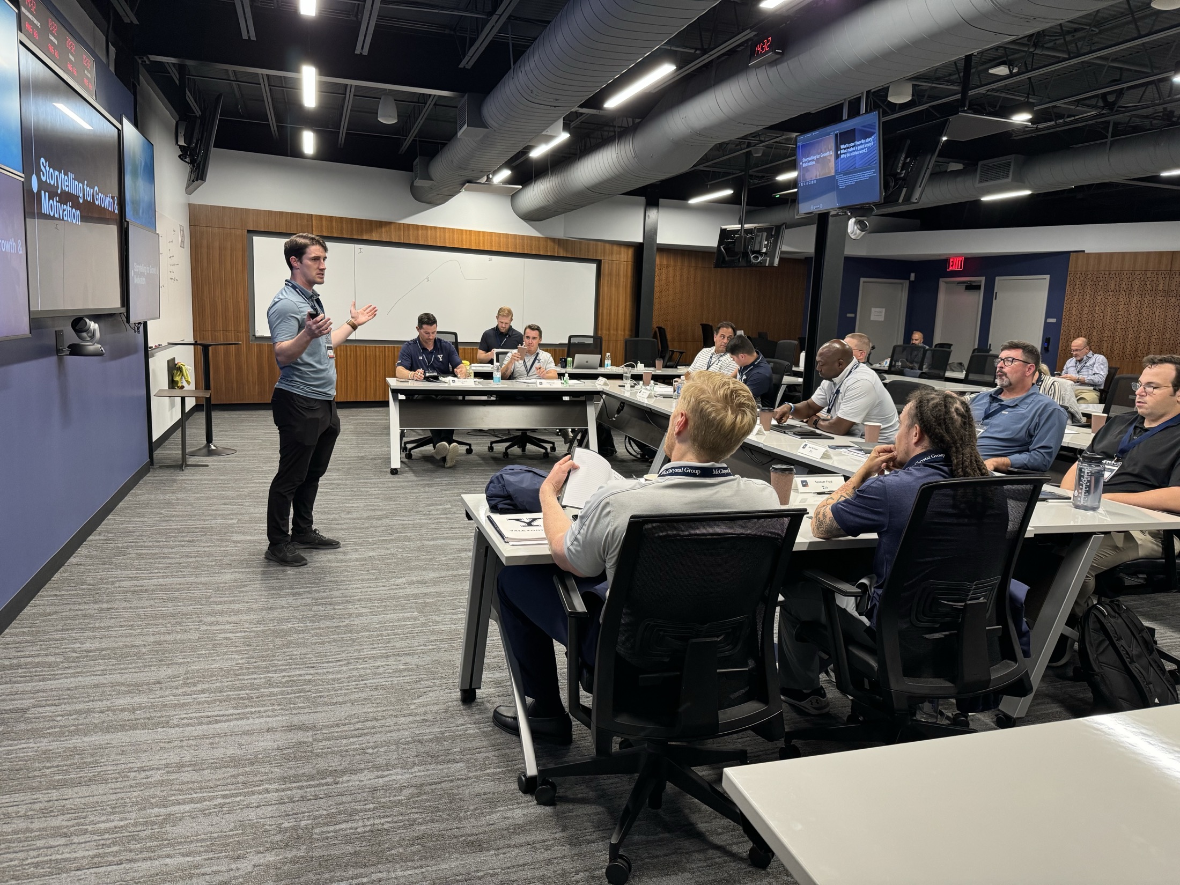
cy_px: 442
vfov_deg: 56.8
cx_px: 590
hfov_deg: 71.6
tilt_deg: -9.1
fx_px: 818
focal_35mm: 24
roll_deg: -1.7
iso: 200
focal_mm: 6.76
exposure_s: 1/70
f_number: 1.78
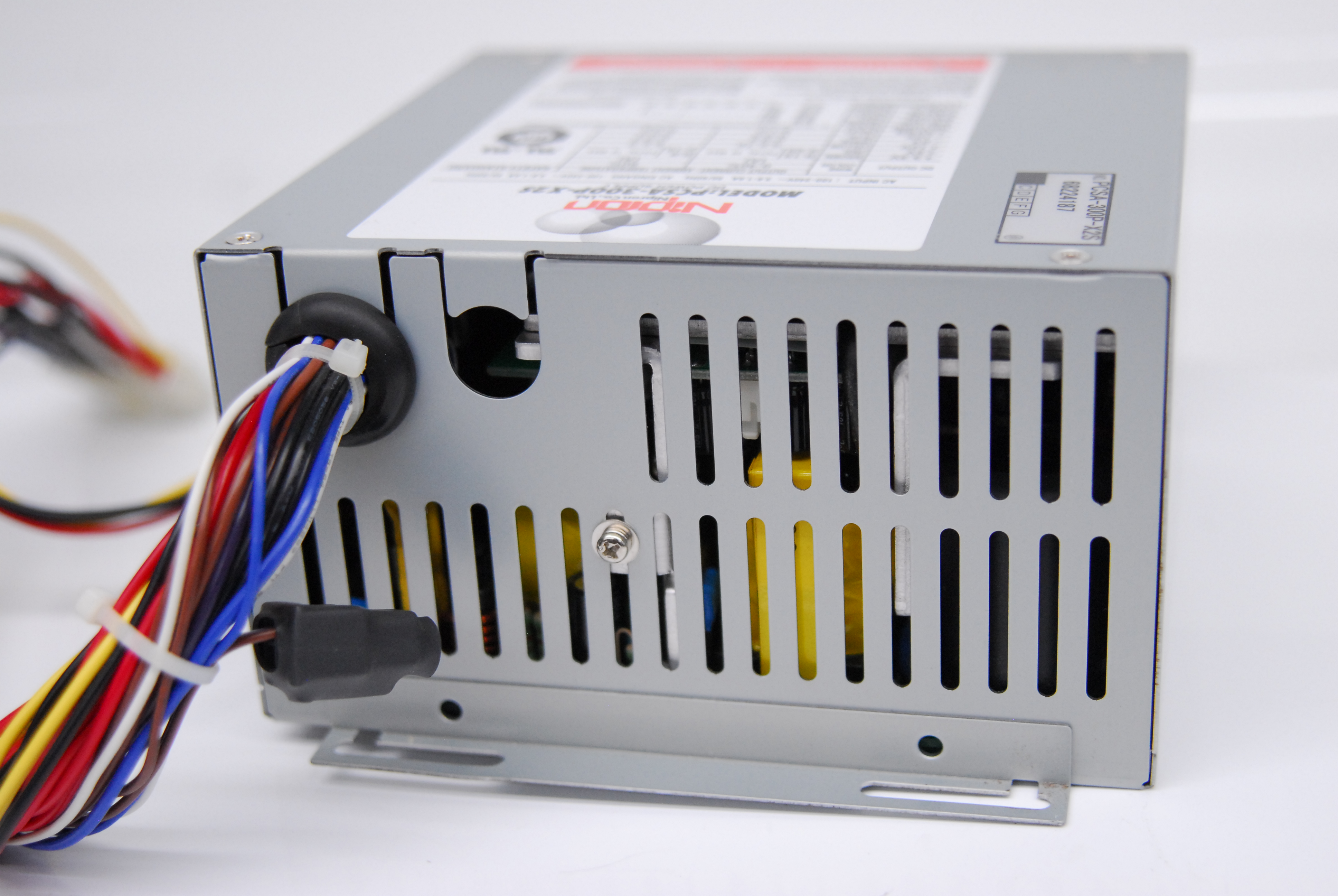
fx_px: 2233
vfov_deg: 22.7
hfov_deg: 33.4
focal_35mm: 60
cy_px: 448
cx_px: 669
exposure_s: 1/160
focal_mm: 40
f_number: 3.3
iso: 800
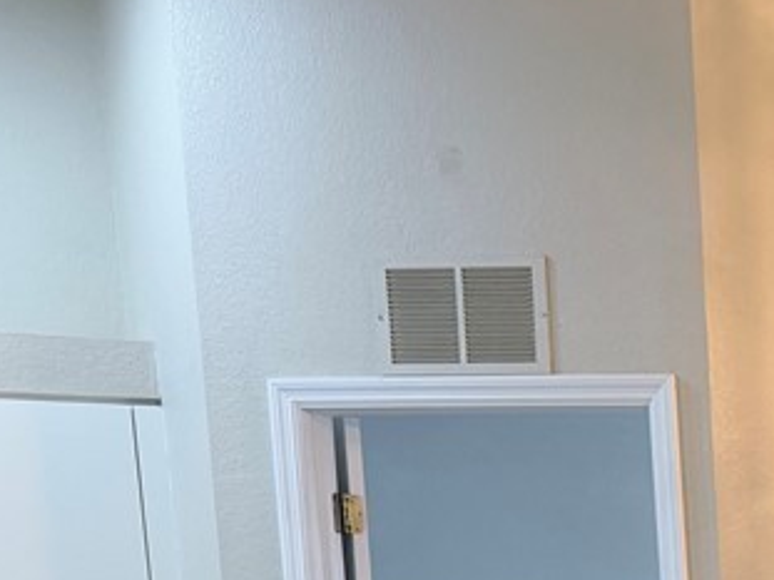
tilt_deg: -9.4
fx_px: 1766
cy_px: 889
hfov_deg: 20.5
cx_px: 1219
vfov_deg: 16.8
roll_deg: -0.6
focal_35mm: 79
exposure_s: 1/120
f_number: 1.78
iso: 250
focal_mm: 6.76
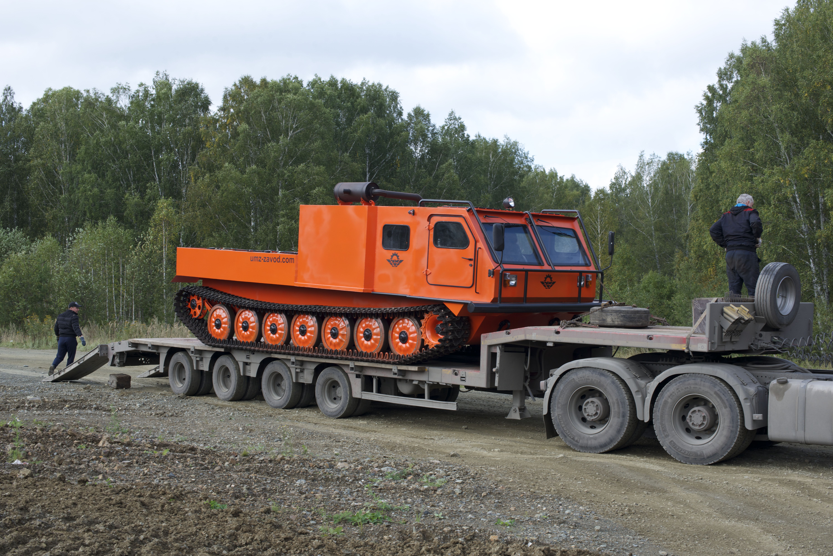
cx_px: 416
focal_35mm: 50
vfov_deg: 27.0
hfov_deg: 39.6
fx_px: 1157
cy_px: 278
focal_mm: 50
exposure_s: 1/100
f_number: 11
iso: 200
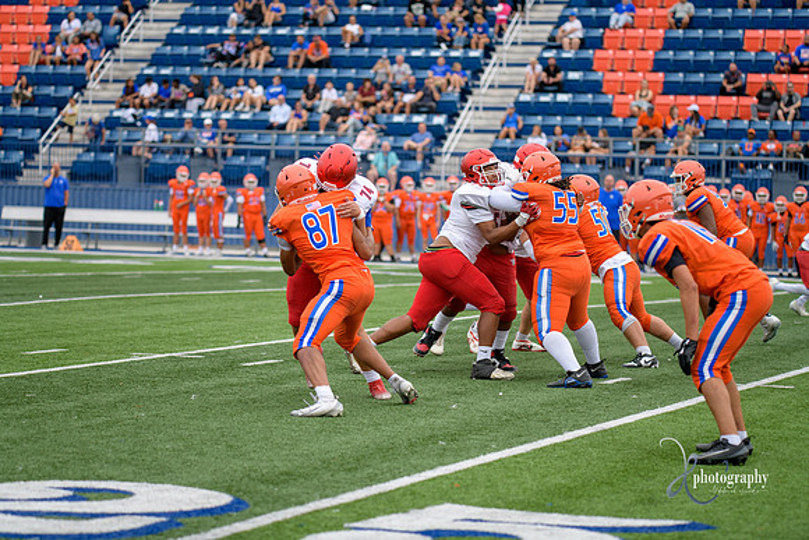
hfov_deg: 17.1
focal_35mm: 120
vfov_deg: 11.4
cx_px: 404
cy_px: 270
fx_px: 2697
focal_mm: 120
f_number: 2.8
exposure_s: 1/800
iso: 640
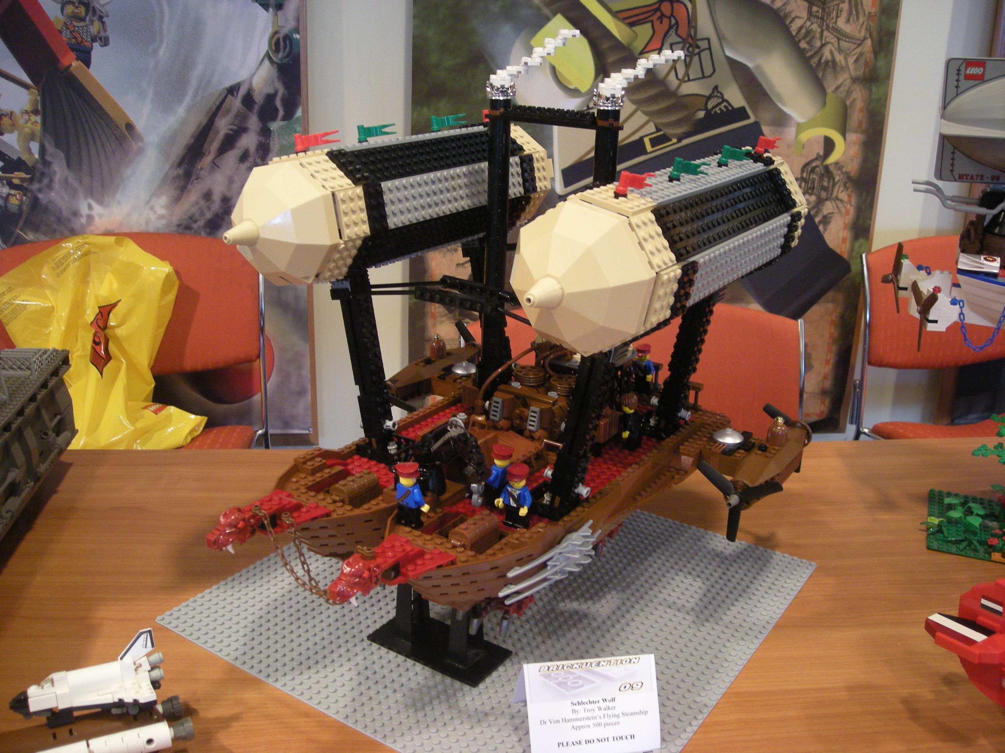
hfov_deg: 52.6
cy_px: 376
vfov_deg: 40.7
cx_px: 502
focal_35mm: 35
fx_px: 1016
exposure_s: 1/7.9
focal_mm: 5.7
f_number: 2.8
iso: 187
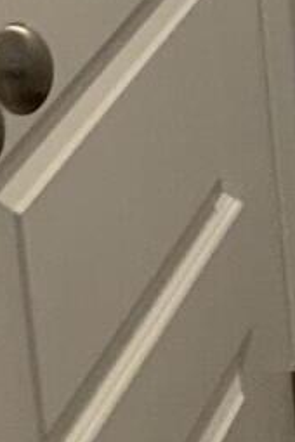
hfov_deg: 5.6
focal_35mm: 237
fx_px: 2913
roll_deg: +4.0
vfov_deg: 8.5
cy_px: -260
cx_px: 682
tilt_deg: -12.7
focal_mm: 3
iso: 80
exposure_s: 1/60
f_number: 1.8
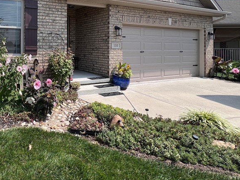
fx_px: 159
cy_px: 44
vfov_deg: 55.9
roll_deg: -0.7
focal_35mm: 23
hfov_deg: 63.5
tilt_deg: +0.2
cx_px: 30
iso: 32
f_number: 1.8
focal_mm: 1.57
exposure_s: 1/881
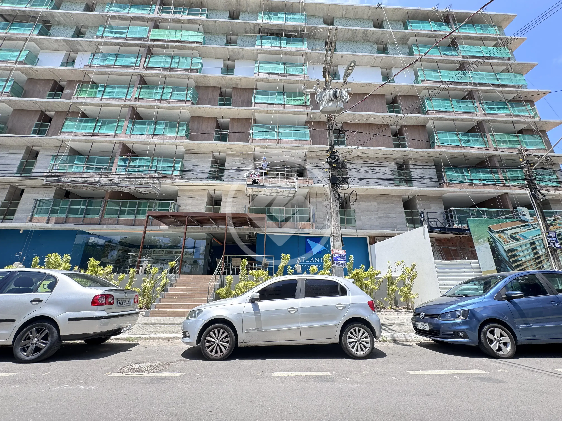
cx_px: 281
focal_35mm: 14
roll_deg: -0.2
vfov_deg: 85.7
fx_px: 227
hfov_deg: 102.1
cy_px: 210
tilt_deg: +19.2
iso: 50
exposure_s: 1/464
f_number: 2.2
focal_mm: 2.22
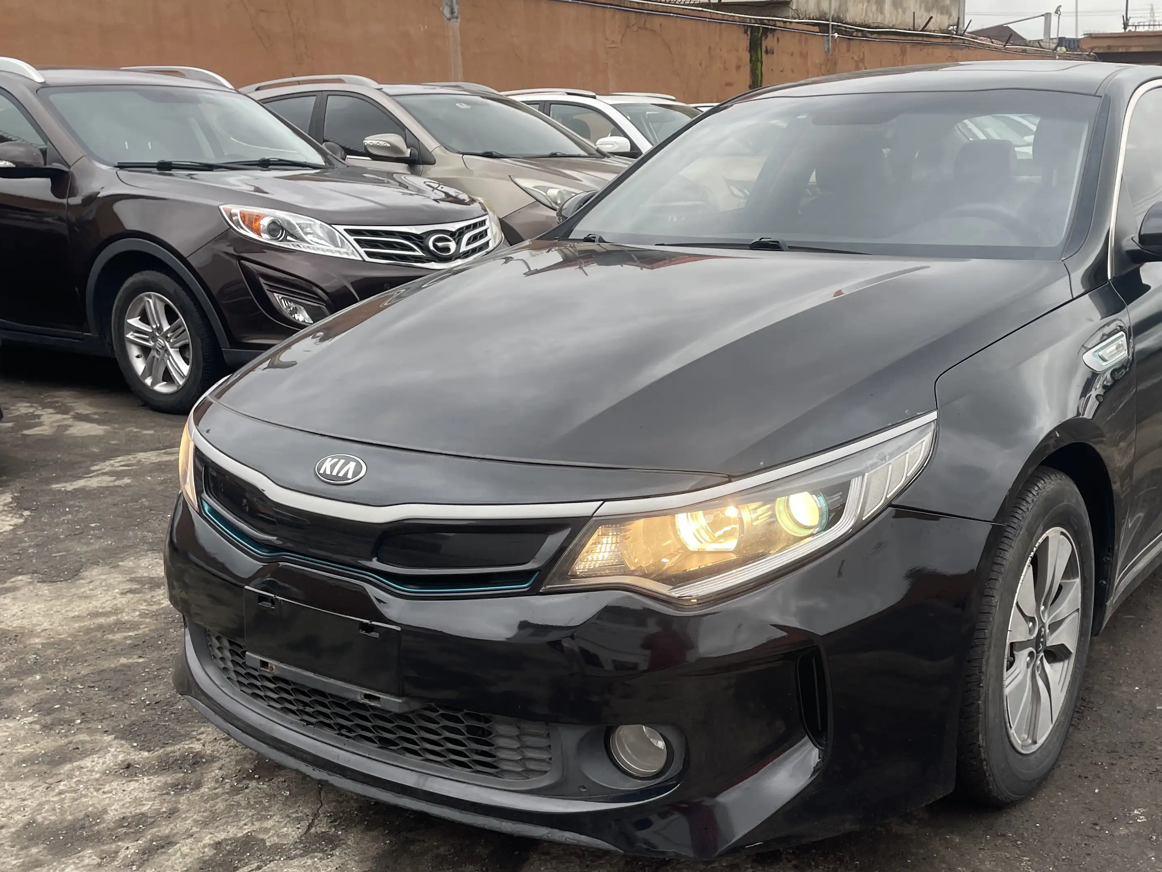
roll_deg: +1.1
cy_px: 480
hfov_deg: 49.5
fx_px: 1242
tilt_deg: -16.5
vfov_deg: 38.6
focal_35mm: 37
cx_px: 750
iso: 32
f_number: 1.6
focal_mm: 4.2
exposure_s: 1/270
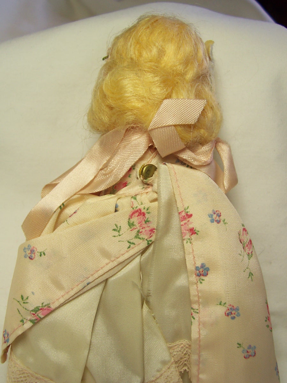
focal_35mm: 37
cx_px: 144
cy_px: 192
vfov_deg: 50.1
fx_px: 409
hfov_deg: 38.7
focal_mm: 5.6
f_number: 2.8
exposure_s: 1/125
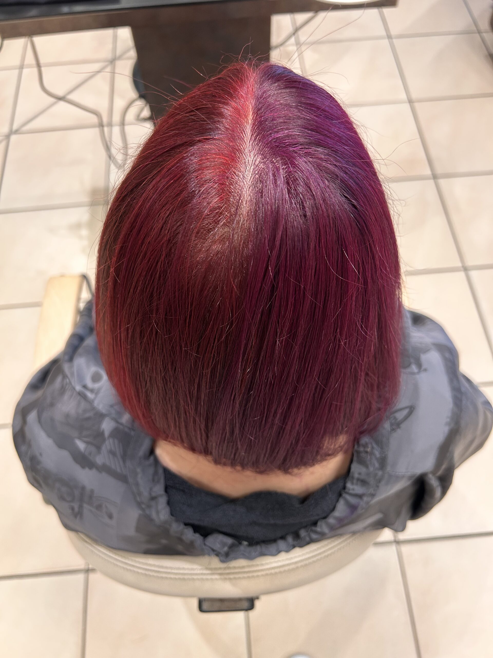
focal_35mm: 26
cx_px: 246
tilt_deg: -63.7
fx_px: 494
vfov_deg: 67.3
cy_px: 329
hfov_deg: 53.1
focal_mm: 5.7
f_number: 1.5
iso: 125
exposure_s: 1/100
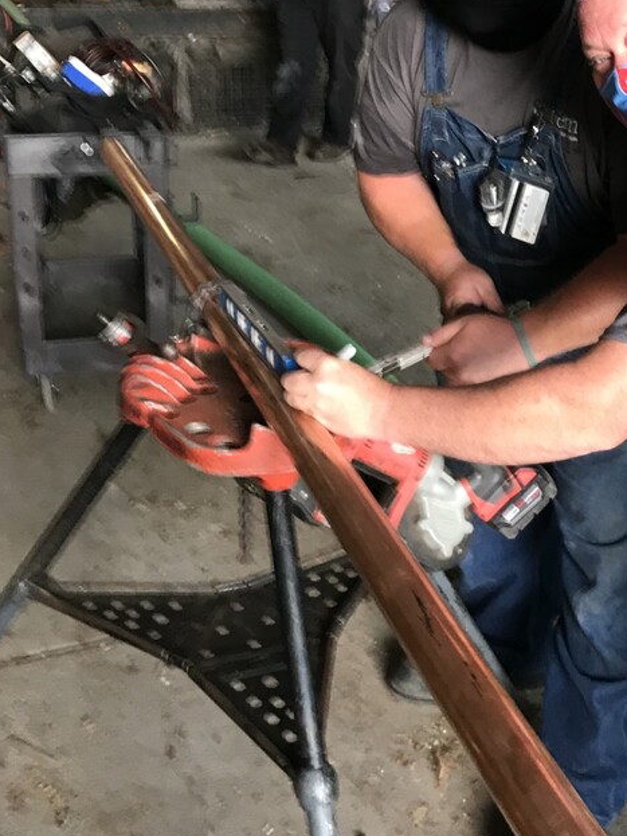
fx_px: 1303
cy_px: 176
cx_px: 485
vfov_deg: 34.5
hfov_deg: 26.6
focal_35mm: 54
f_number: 1.8
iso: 40
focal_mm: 3.99
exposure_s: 1/20
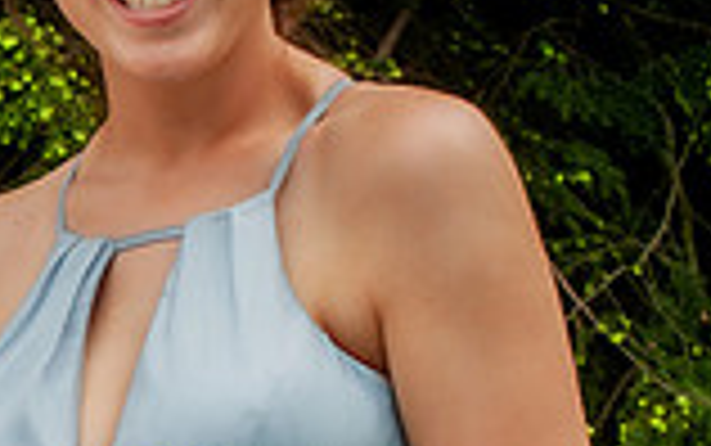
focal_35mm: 309
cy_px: 228
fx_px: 5989
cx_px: -477
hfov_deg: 6.7
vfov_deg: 4.3
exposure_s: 1/250
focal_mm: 55
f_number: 8
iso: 200
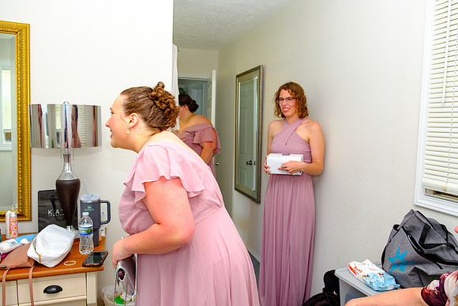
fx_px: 344
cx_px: 229
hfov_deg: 67.4
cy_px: 153
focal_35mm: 27
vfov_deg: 48.0
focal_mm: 18
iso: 800
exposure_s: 1/100
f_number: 5
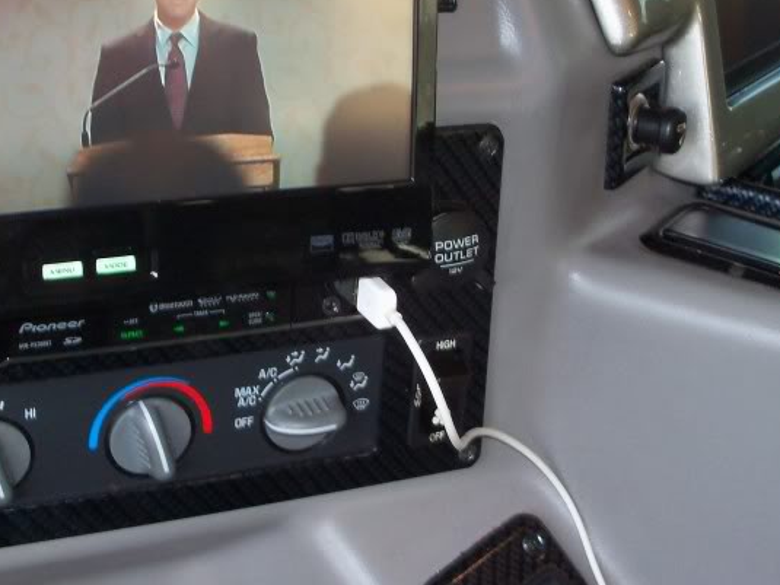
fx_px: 1509
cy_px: 270
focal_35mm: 67
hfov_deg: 29.0
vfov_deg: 21.9
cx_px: 429
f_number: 3
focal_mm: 6.3
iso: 100
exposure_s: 1/30
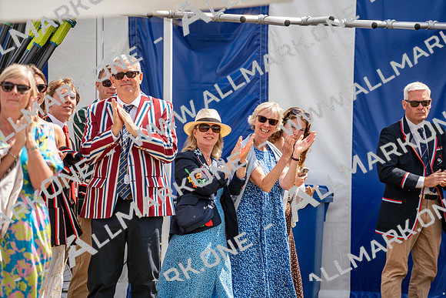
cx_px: 223
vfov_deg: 6.9
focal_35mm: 200
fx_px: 2478
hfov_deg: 10.3
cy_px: 149
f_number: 4
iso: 250
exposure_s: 1/2500
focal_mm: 200
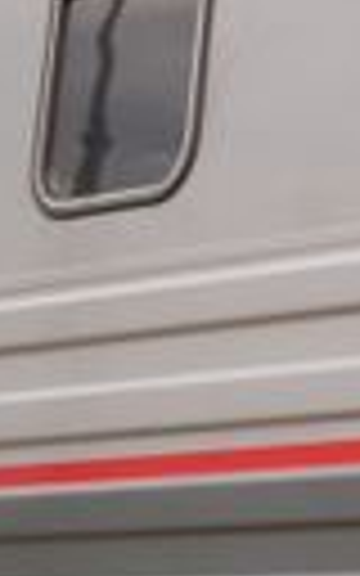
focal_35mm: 133
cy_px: 207
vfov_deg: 15.7
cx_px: 1370
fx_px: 2088
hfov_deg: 7.5
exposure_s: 1/200
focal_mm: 24
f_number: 5.6
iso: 160
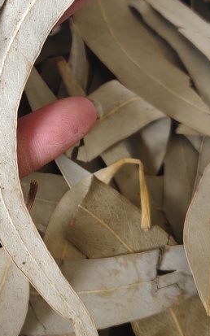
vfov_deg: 32.1
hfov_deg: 19.6
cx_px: -29
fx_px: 577
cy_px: 105
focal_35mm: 63
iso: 268
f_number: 1.88
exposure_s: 1/100
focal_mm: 5.56
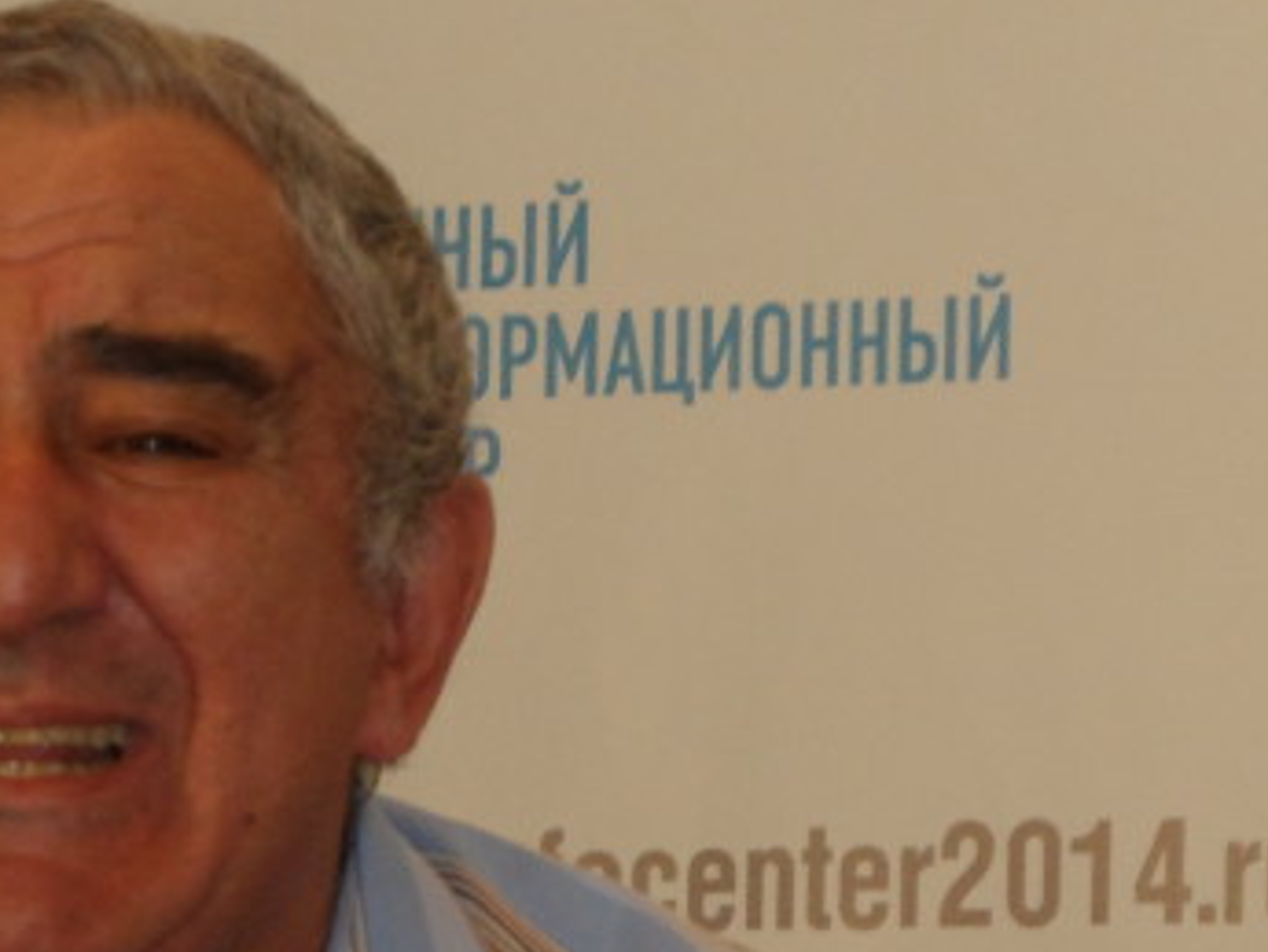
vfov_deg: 3.7
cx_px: 184
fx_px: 14731
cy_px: 946
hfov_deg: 4.9
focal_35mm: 402
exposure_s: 1/90
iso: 240
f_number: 4.5
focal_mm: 28.9
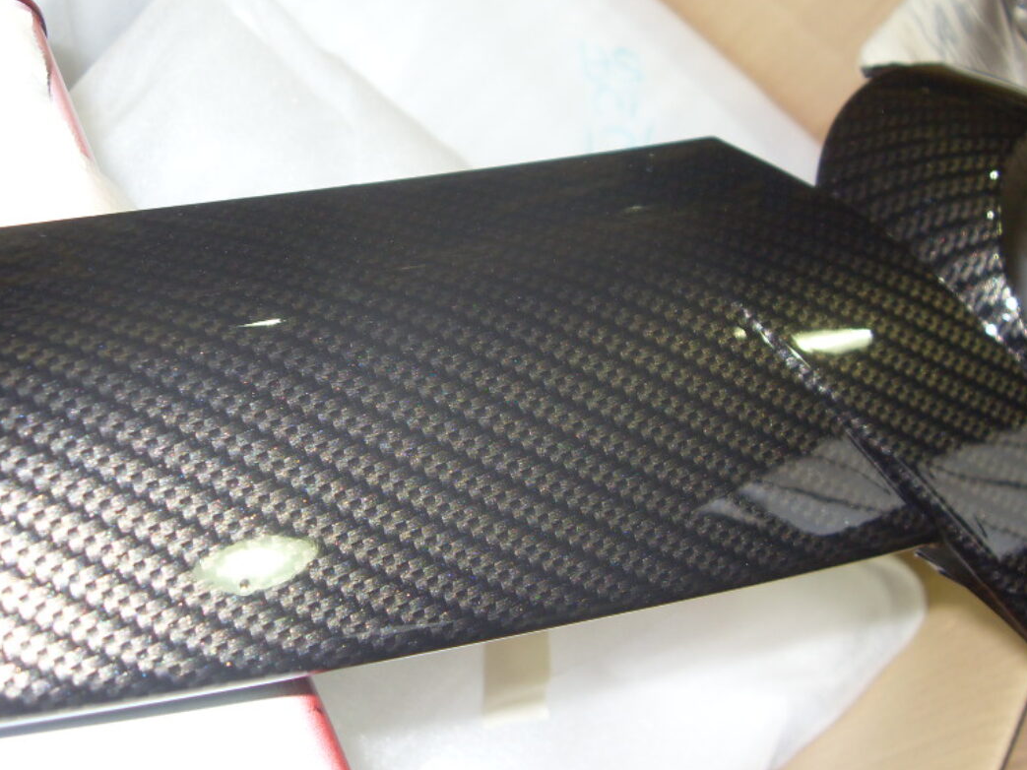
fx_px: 1394
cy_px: 335
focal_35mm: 47
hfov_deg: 40.4
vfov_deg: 30.8
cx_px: 563
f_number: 2.8
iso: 100
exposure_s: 1/45
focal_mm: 6.3
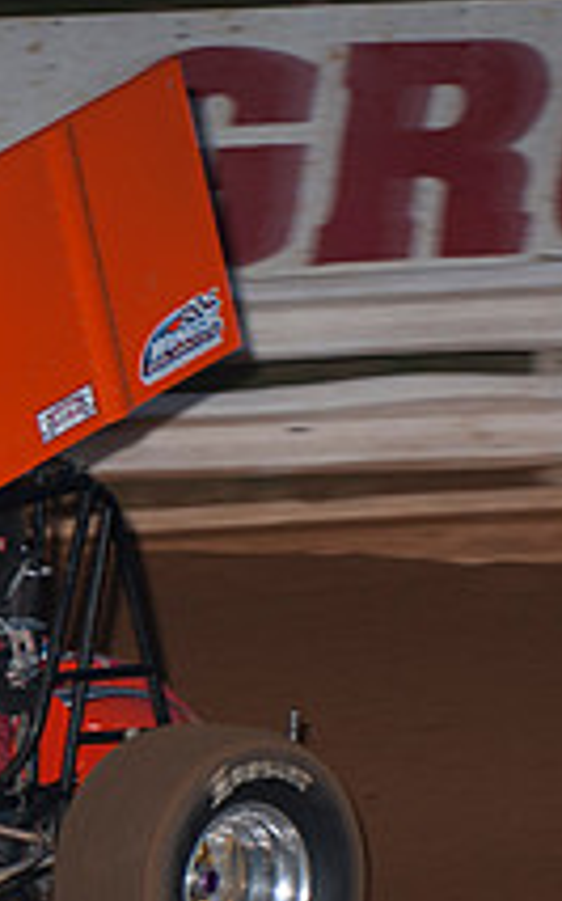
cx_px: -477
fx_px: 8191
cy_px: 436
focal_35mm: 334
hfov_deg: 3.9
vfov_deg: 6.3
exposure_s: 1/400
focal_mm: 80
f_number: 4
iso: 200
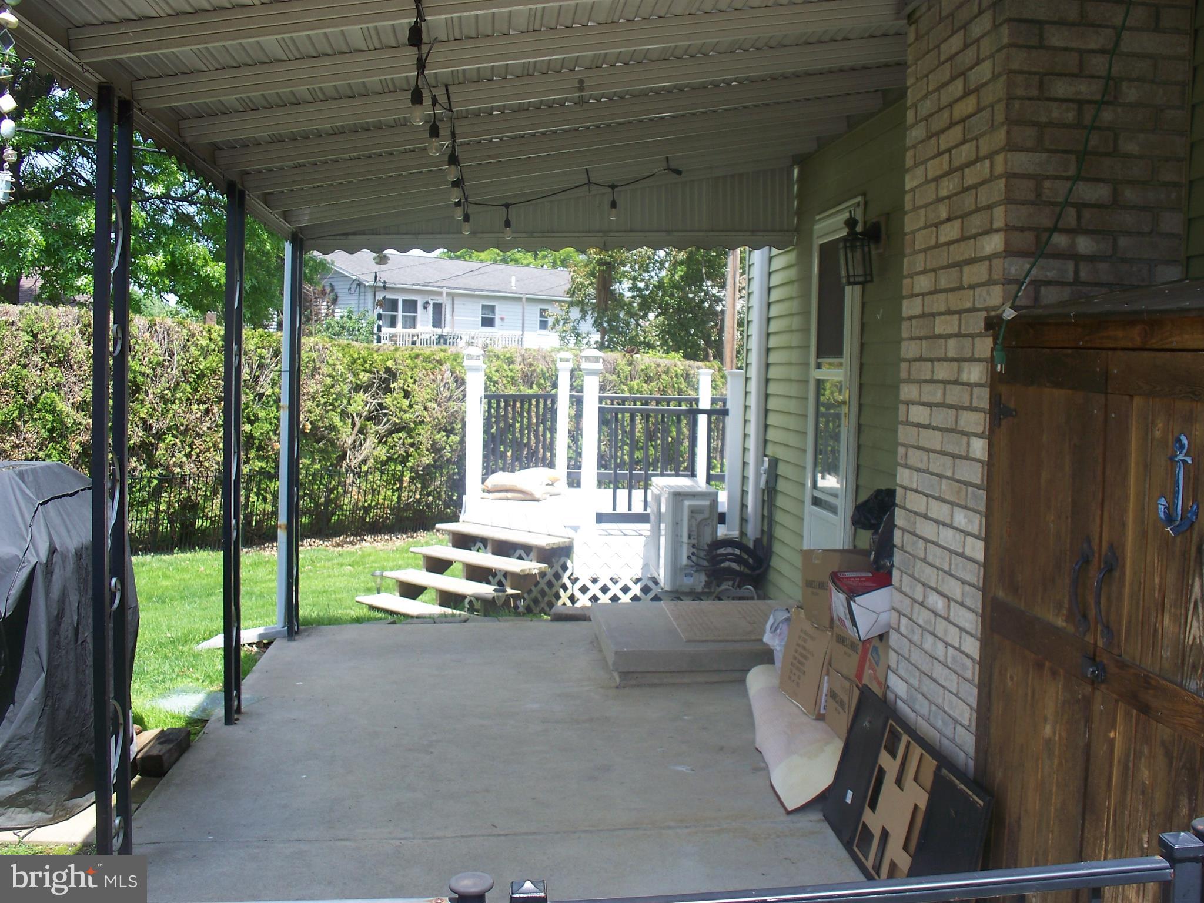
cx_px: 602
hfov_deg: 51.4
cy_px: 452
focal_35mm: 36
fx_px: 1252
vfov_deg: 39.7
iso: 80
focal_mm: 7.54
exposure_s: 1/400
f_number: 2.8
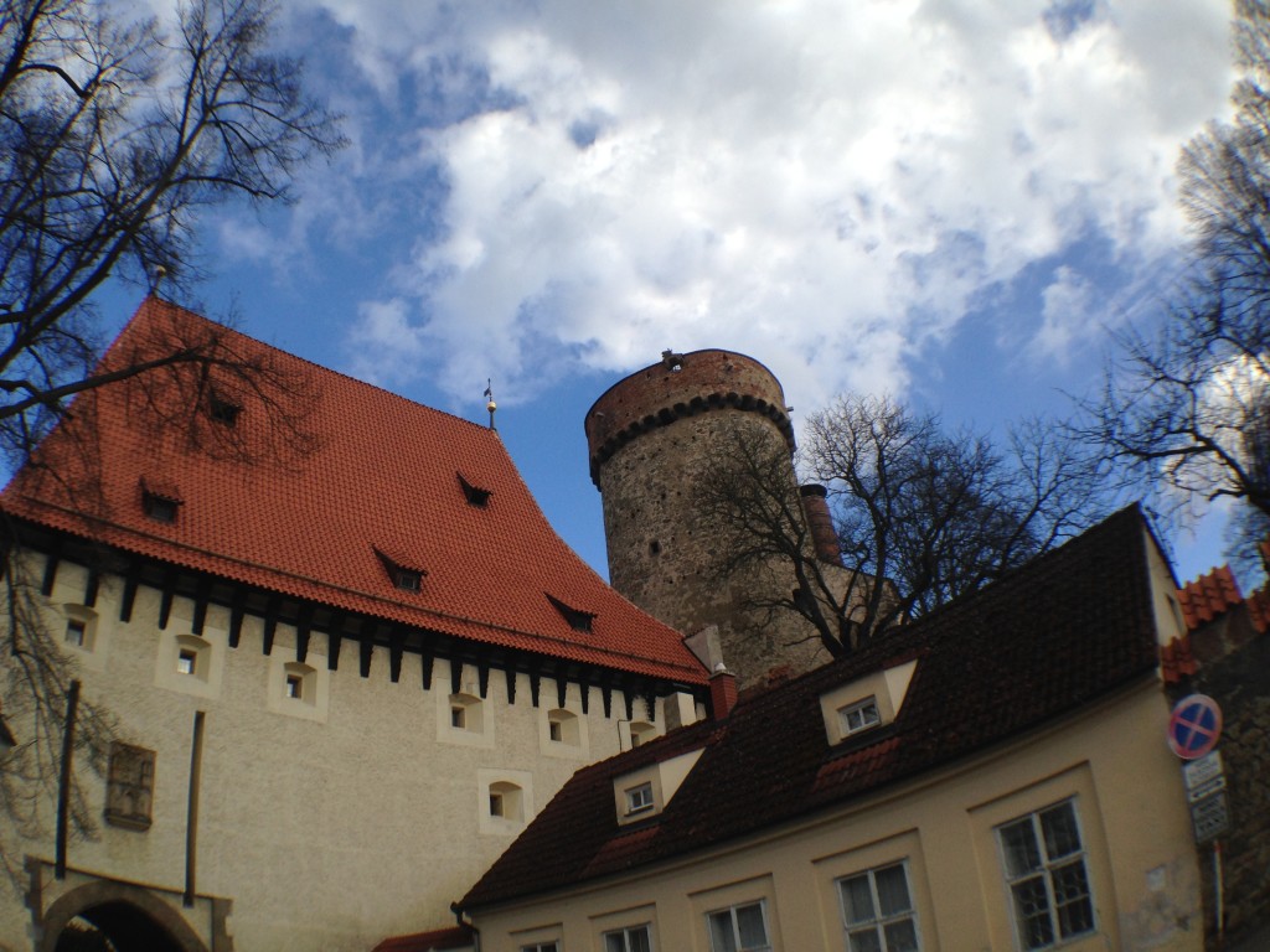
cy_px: 476
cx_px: 635
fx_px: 1211
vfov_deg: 42.9
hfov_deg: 55.4
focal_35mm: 33
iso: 50
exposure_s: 1/1130
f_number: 2.4
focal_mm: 4.12
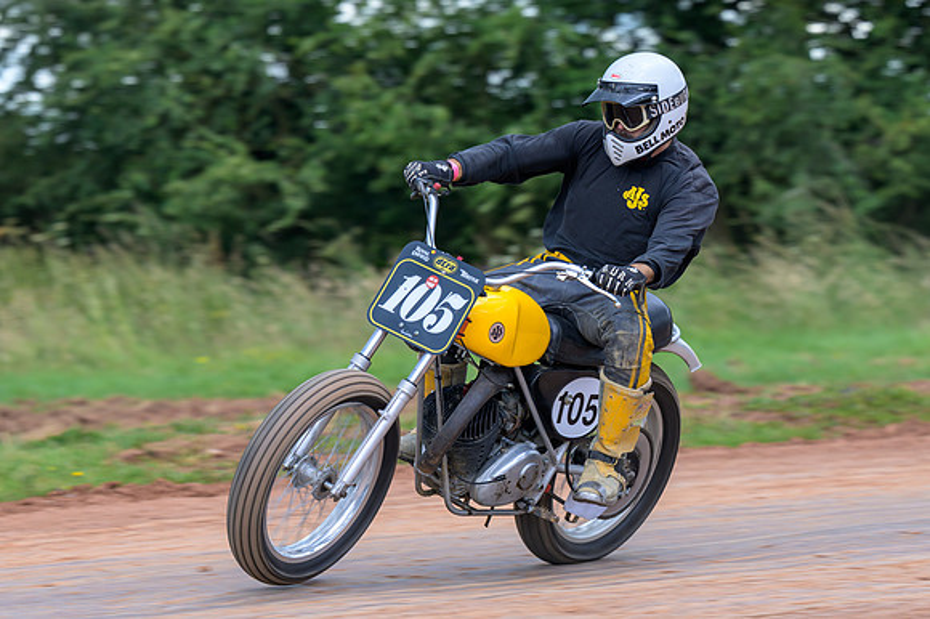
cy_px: 349
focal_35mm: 228
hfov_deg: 9.0
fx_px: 5878
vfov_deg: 6.0
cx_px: 465
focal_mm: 135
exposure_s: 1/320
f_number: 4
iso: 180
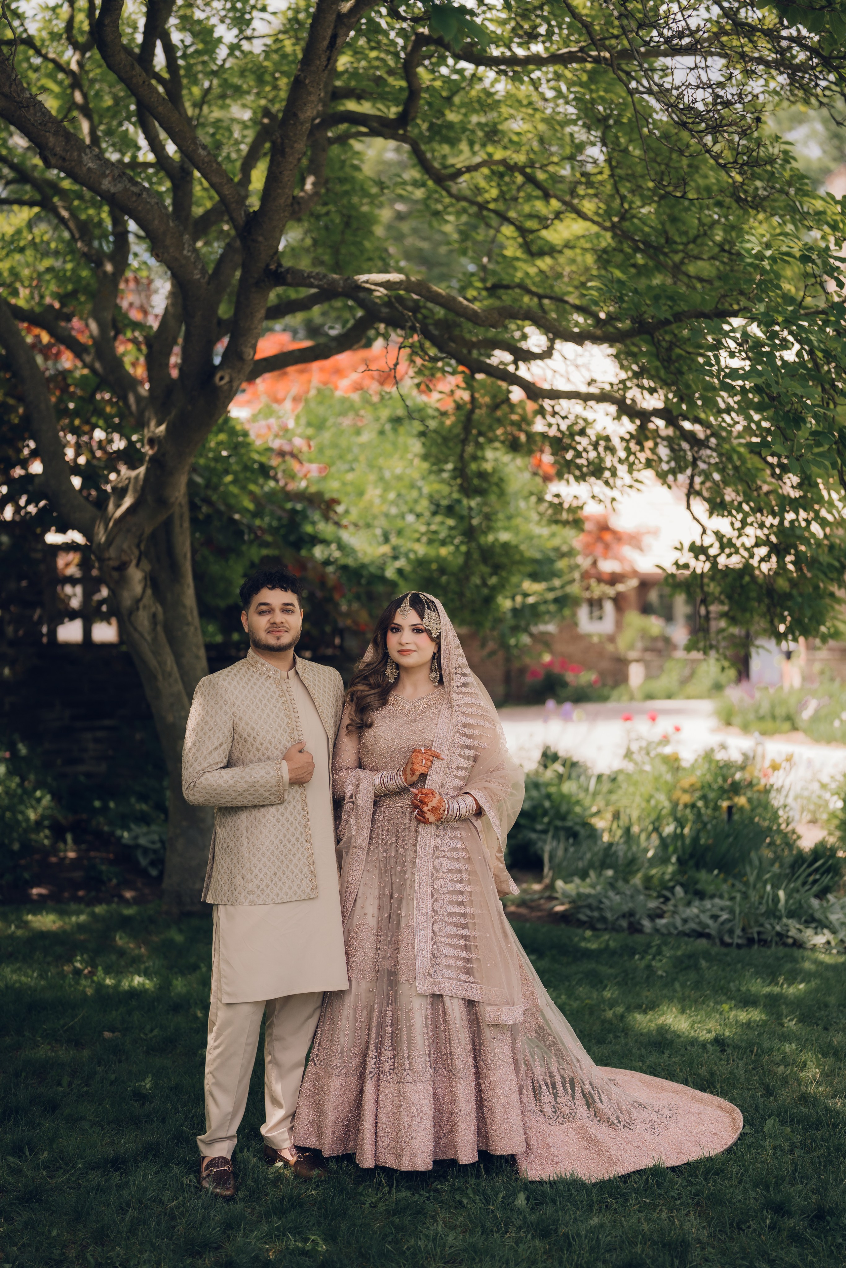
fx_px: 1762
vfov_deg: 39.6
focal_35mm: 50
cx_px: 423
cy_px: 634
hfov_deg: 27.0
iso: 200
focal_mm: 50
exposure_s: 1/2500
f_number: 1.4
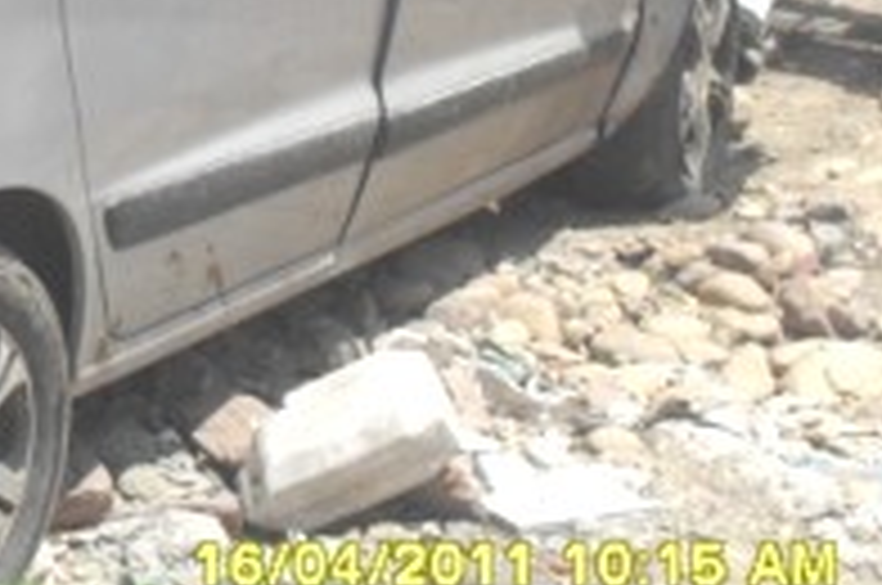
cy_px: -90
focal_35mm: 125
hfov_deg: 15.8
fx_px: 3057
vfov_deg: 10.8
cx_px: -153
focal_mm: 8.7
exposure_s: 1/180
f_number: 10
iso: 100
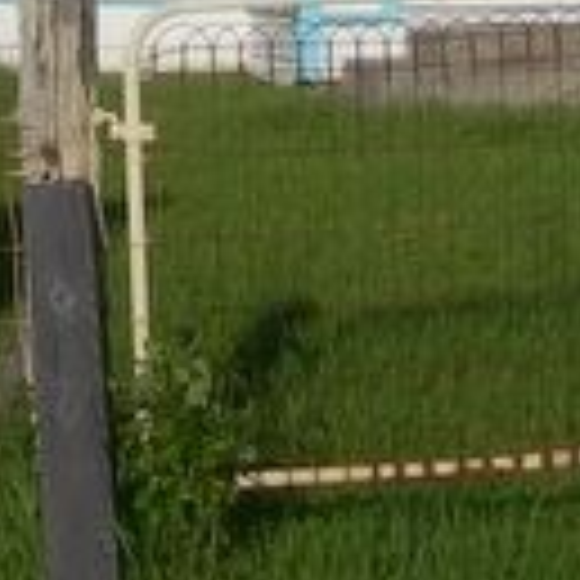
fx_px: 3943
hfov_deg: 8.4
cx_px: 76
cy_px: -1066
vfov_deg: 7.5
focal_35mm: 208
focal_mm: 7.8
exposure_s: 1/886
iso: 50
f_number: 4.8
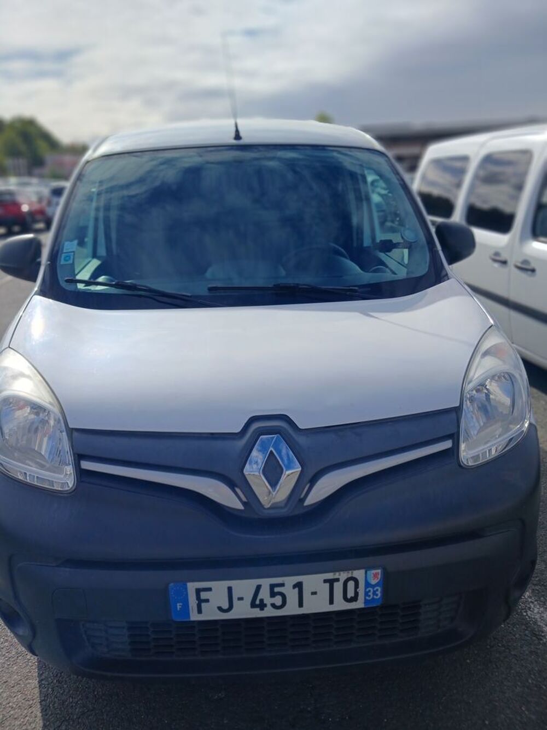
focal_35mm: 27
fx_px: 569
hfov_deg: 51.4
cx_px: 274
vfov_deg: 65.3
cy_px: 365
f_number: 1.8
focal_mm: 3.98
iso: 20
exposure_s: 1/984
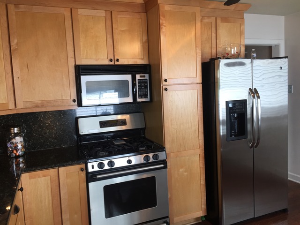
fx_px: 251
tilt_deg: -5.6
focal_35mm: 29
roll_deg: +2.7
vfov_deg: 48.2
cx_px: 150
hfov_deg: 61.7
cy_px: 112
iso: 40
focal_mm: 4.15
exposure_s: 1/60
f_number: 2.2
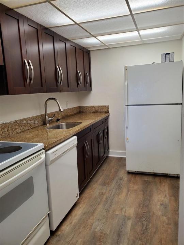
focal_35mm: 26
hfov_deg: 53.1
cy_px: 122
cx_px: 92
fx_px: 184
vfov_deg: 67.3
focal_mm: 4.3
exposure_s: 1/120
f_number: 2.4
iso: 160
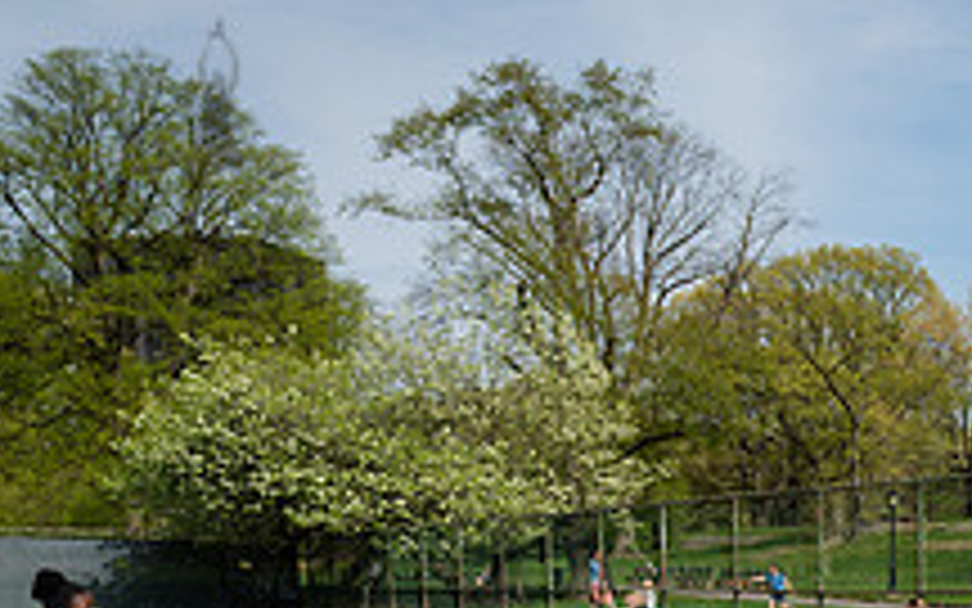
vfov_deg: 18.3
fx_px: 1775
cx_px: 1084
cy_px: 750
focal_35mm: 67
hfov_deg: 27.8
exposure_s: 1/800
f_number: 4.5
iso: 100
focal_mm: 24
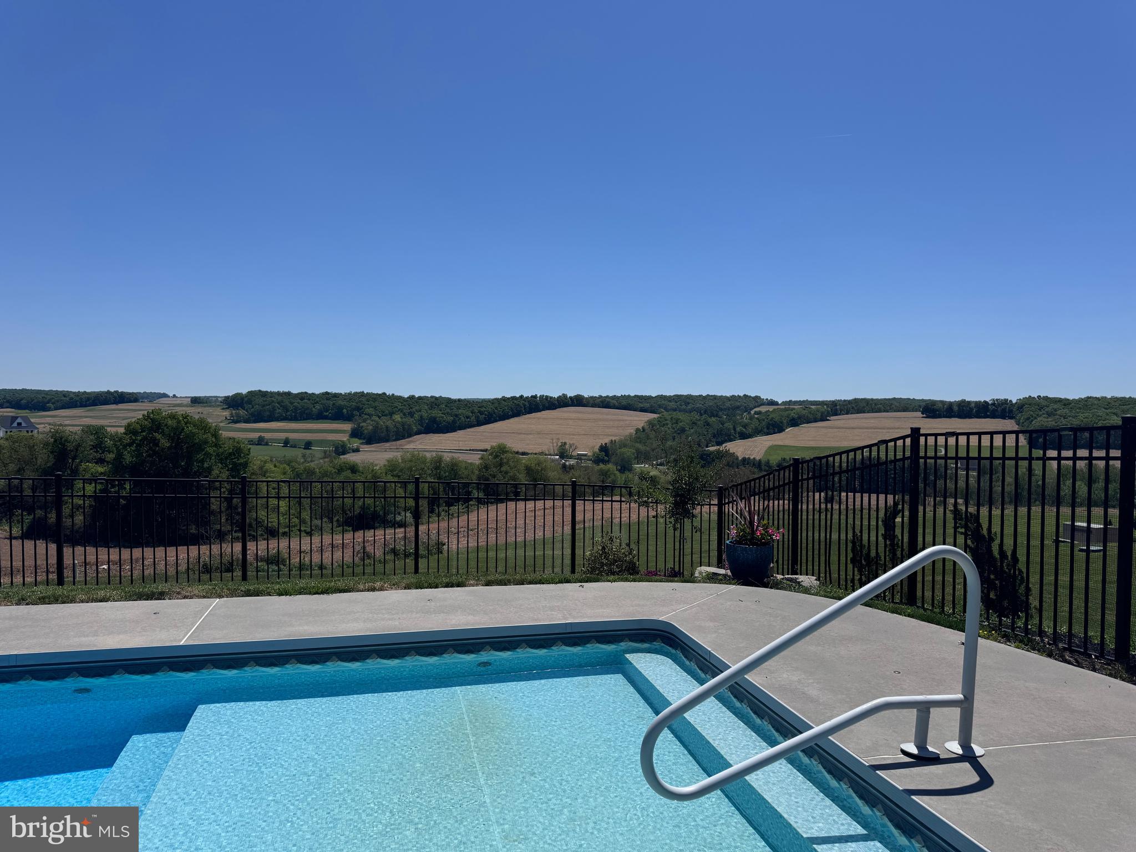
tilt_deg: -1.7
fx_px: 788
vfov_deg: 56.8
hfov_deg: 71.6
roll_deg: -1.2
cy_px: 426
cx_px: 568
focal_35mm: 24
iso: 80
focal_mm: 6.76
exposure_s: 1/10417
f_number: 1.78
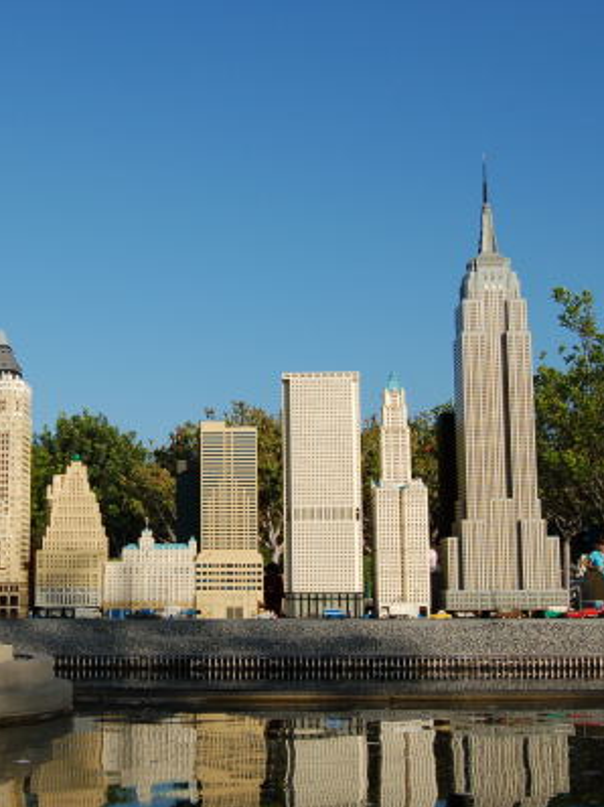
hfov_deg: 28.3
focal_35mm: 51
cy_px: 397
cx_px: 191
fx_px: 1188
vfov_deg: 37.5
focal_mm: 22
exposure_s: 1/400
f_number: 10
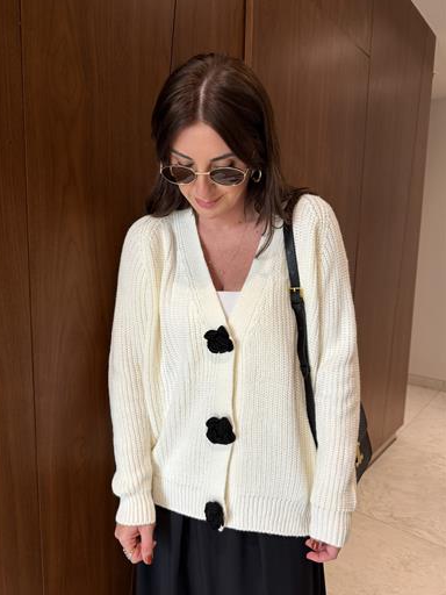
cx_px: 216
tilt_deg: -7.7
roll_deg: -1.2
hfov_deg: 54.9
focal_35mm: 25
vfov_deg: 69.4
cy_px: 300
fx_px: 429
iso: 160
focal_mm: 6.76
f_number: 1.78
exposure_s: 1/50
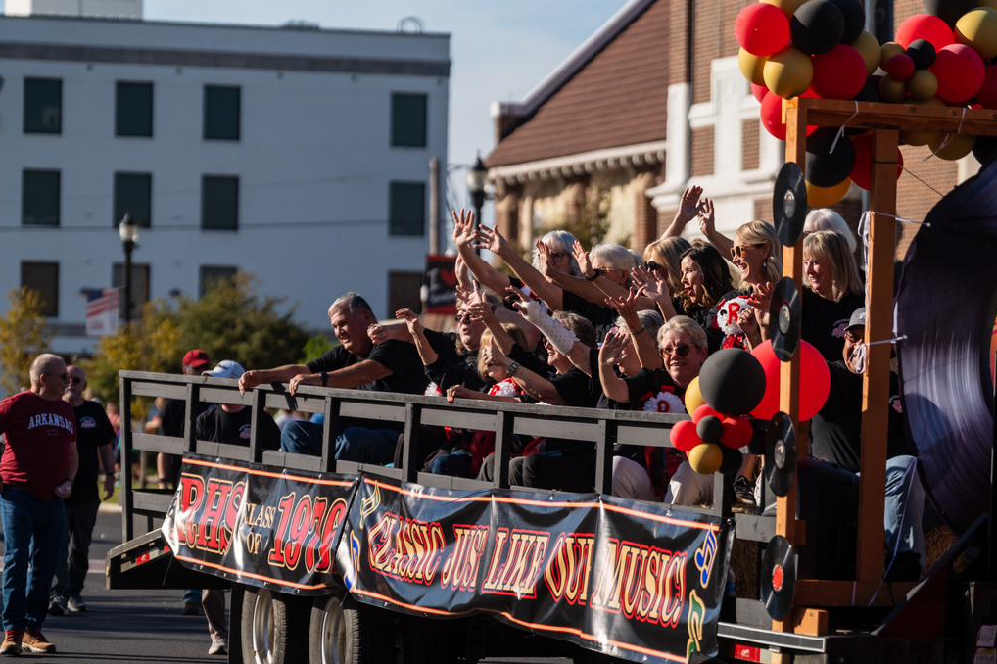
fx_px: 4291
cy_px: 332
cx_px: 498
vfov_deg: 8.8
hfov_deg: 13.3
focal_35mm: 155
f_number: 4
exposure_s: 1/2500
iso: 100
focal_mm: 154
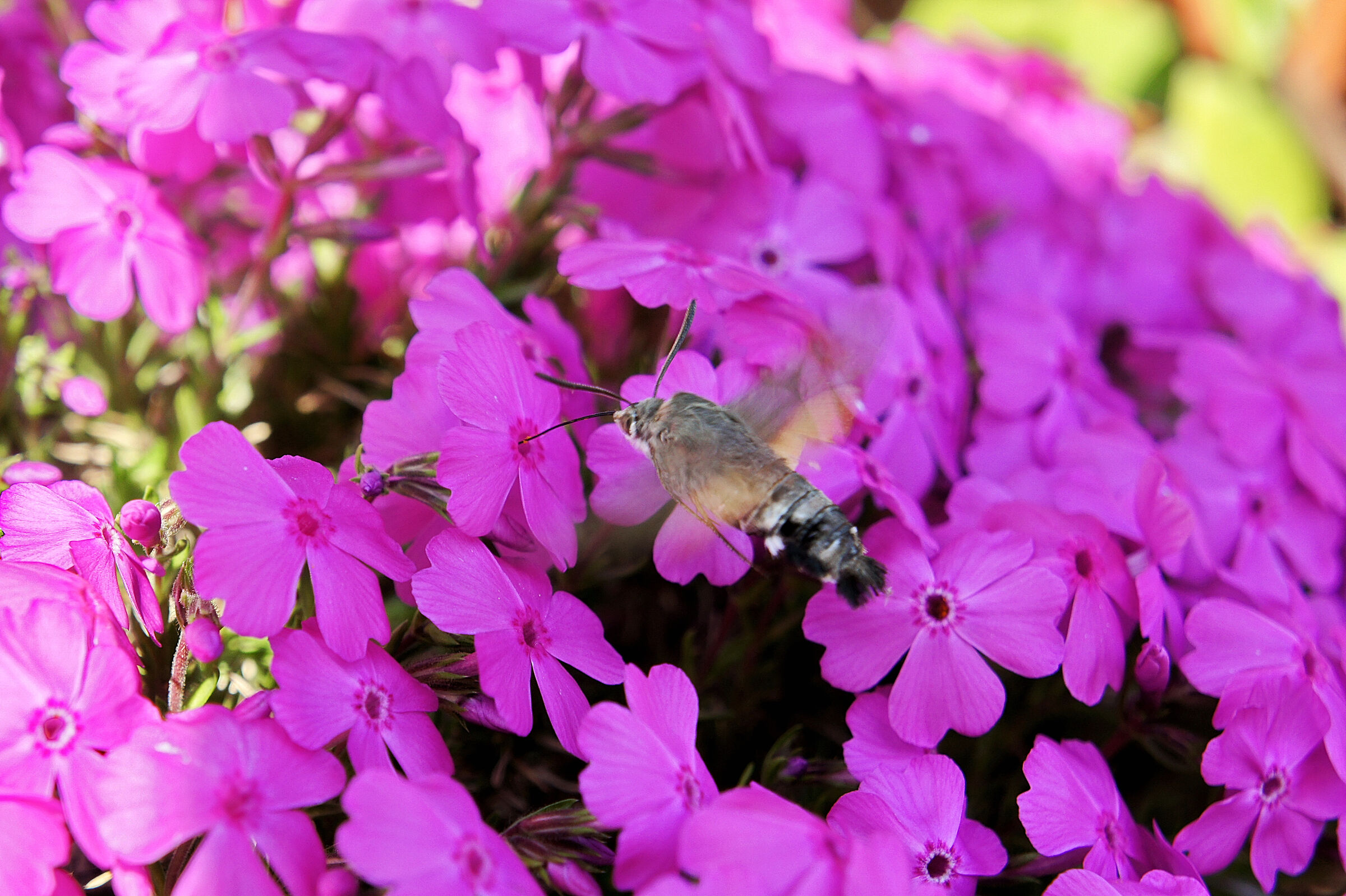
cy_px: 448
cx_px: 673
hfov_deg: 25.1
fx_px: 3027
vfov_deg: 16.8
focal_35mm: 81
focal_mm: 54
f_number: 7.1
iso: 250
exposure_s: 1/250
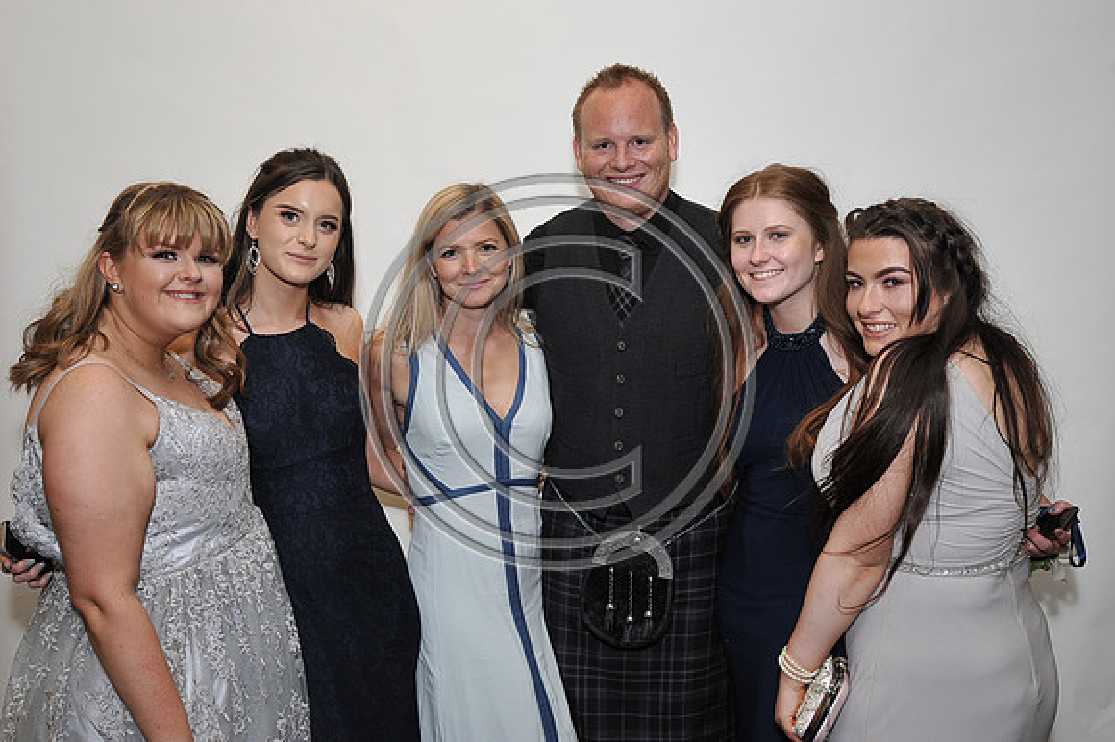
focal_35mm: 42
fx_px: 1300
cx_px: 558
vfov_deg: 31.9
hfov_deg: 46.4
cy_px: 371
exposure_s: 1/60
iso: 800
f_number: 6.3
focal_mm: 42
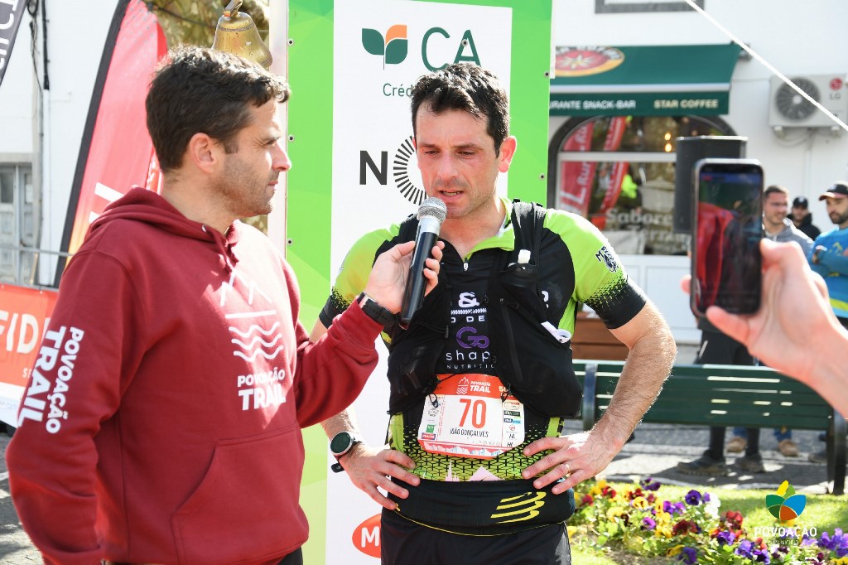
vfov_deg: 18.2
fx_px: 1766
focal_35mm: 75
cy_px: 282
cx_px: 424
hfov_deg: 27.0
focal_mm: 50
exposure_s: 1/160
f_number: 5
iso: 125
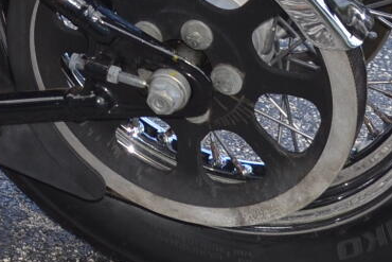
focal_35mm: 162
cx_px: -186
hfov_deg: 12.1
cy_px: -382
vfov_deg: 7.8
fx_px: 1765
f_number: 5.6
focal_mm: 20
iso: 100
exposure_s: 1/200
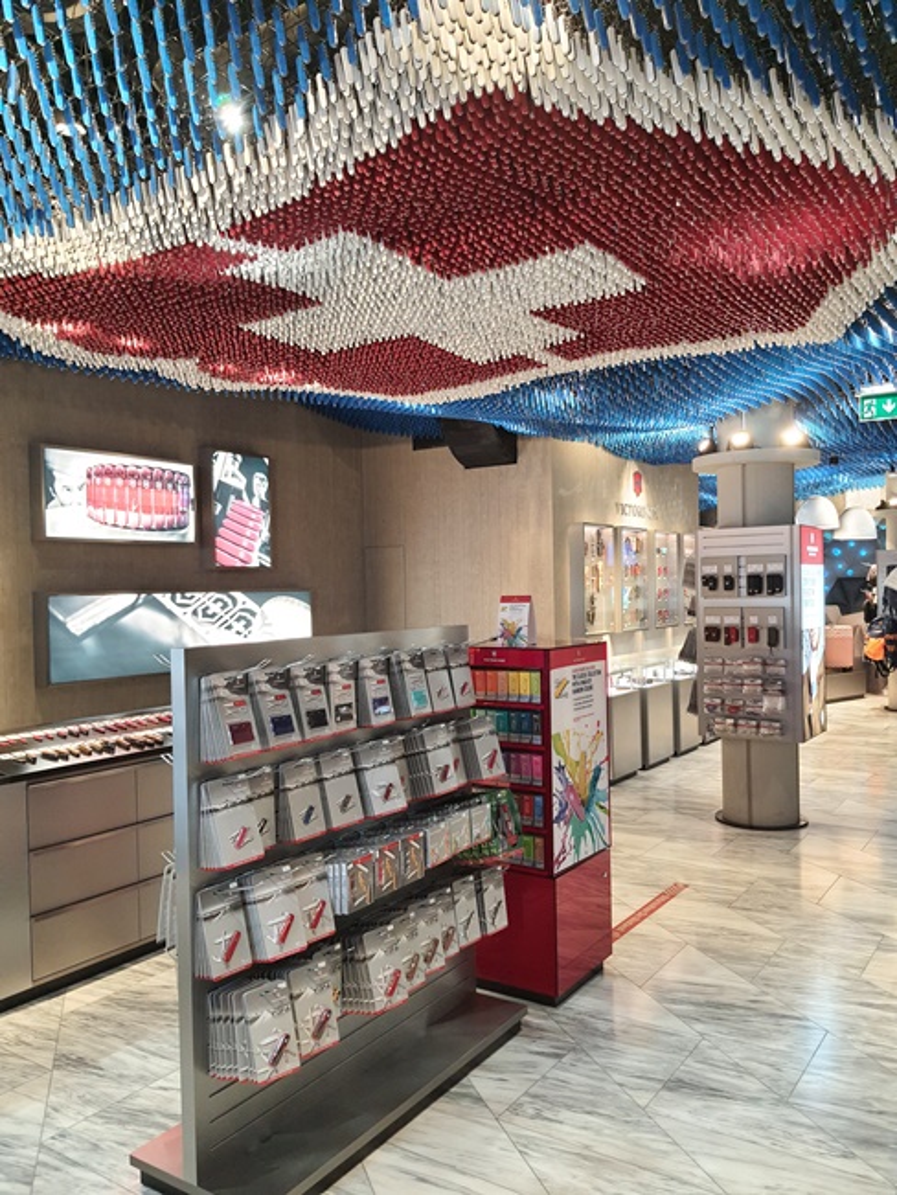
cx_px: 448
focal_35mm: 26
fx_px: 898
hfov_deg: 53.1
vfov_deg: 67.3
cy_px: 598
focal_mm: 4.32
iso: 320
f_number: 1.7
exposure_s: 1/120
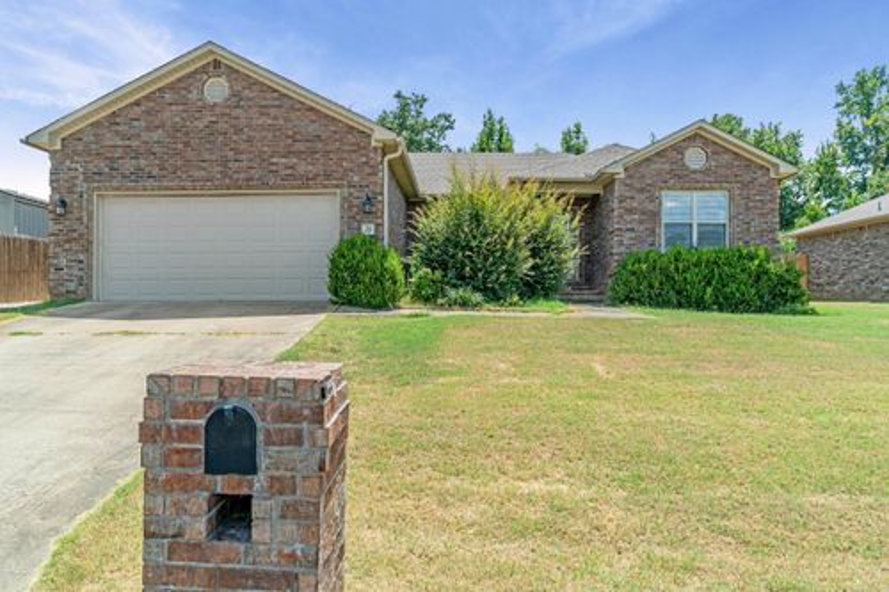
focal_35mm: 27
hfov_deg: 67.4
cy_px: 296
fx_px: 666
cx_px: 444
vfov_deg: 47.9
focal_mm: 18
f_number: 9
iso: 250
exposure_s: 1/400
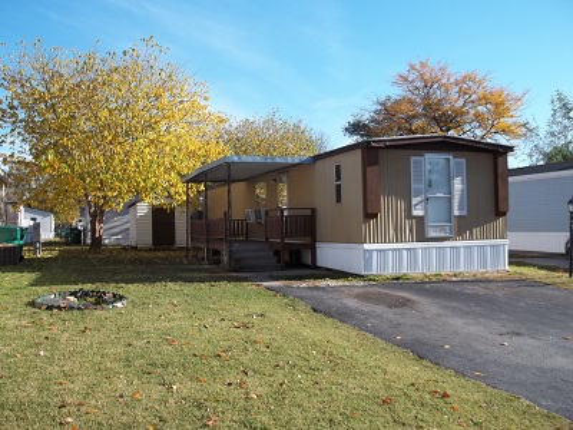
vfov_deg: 42.9
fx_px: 546
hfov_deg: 55.4
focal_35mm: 33
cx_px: 286
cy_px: 215
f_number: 3.3
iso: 64
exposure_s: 1/500
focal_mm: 5.9
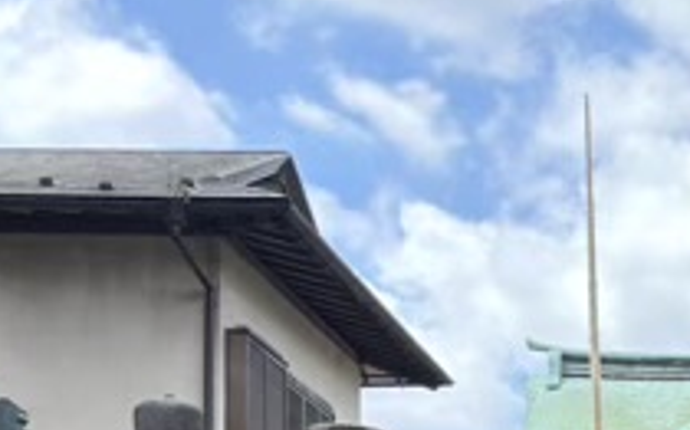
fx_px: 1729
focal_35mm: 92
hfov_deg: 20.8
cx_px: 871
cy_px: 704
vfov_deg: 13.2
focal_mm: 5.96
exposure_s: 1/446
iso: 50
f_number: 1.6
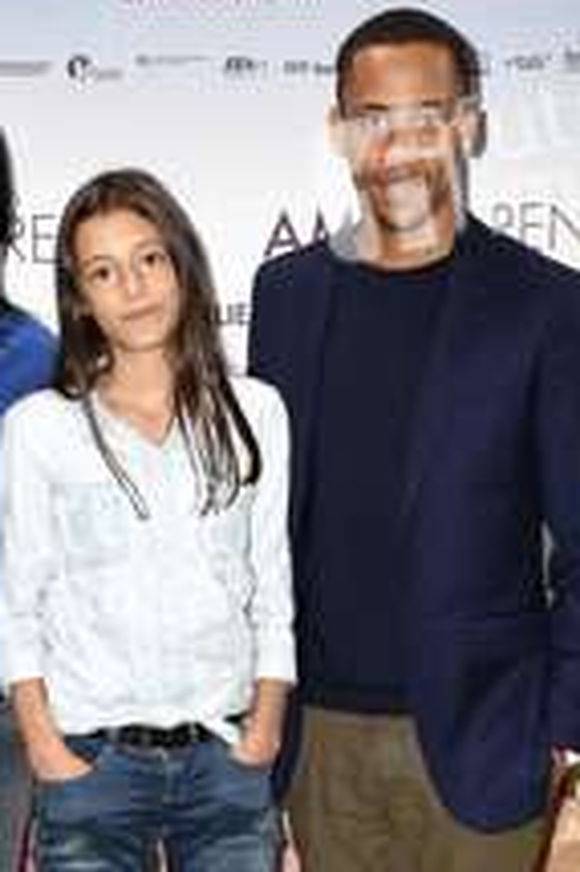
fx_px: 2832
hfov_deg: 11.7
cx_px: 150
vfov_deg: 17.3
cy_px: 775
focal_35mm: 117
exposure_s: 1/160
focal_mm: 42
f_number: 6.3
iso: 500
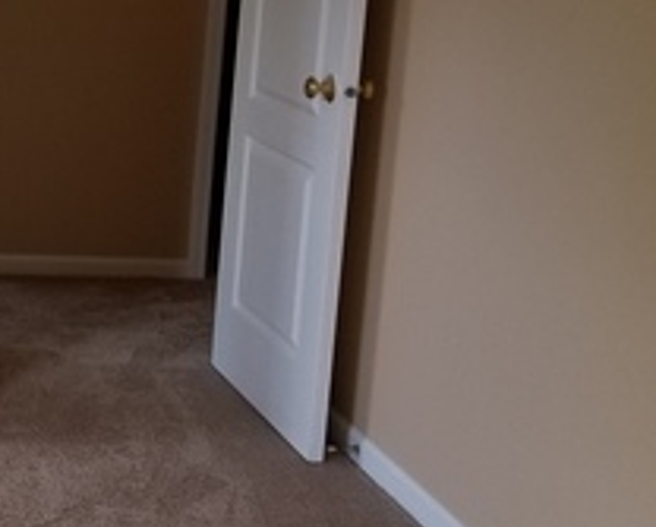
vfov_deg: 19.6
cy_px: 170
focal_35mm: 78
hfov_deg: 20.8
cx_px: -325
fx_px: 1517
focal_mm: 4.25
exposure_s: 1/100
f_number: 1.7
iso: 80
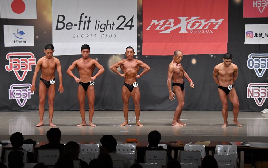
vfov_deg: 11.8
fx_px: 811
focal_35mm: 111
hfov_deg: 18.8
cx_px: 135
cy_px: 82
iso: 5000
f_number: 5.6
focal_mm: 72
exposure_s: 1/400
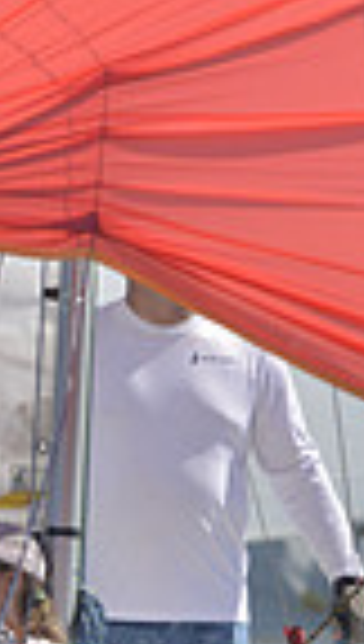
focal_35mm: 1694
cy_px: 723
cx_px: 220
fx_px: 28914
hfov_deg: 0.7
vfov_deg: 1.3
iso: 200
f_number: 6.3
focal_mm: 400
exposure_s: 1/1250
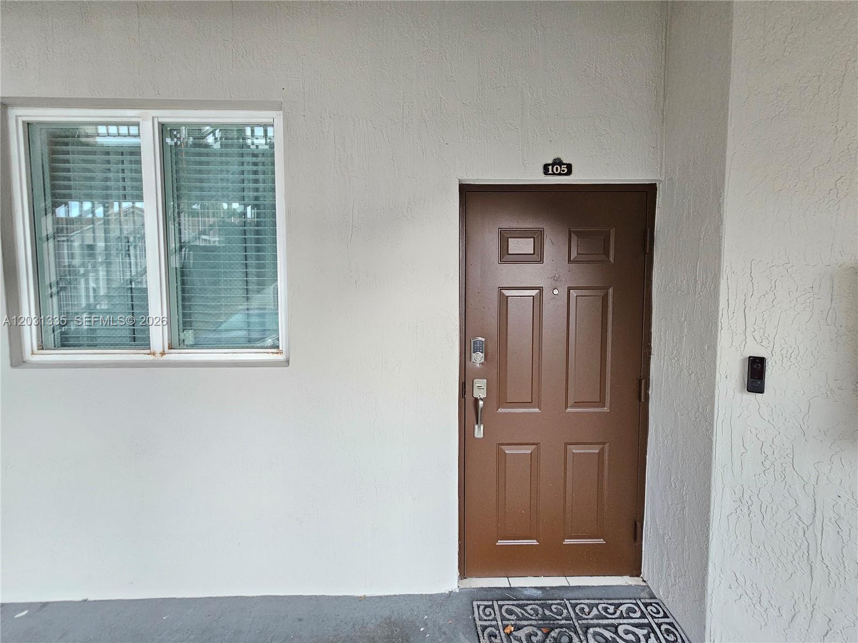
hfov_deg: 106.2
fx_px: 322
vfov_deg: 89.9
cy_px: 322
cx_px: 429
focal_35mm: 13
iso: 500
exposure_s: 1/77.4
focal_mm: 2.2
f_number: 2.2
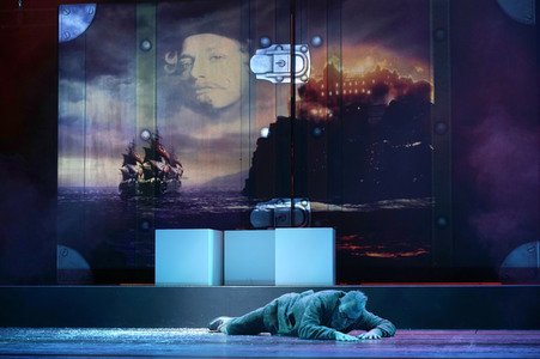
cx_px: 270
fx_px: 1199
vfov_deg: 17.0
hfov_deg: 25.4
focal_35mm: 80
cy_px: 180
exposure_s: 1/30
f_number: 5.6
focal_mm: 80
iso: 1000
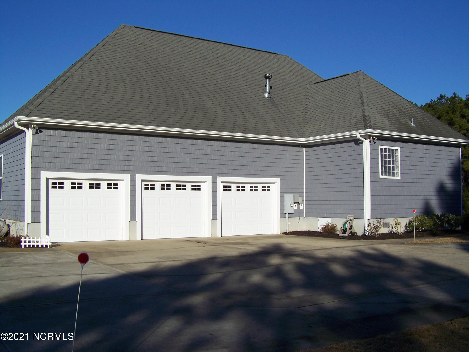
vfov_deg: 37.7
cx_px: 234
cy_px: 176
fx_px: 515
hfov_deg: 49.0
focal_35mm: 38
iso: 64
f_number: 4
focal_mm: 6.3
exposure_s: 1/1000
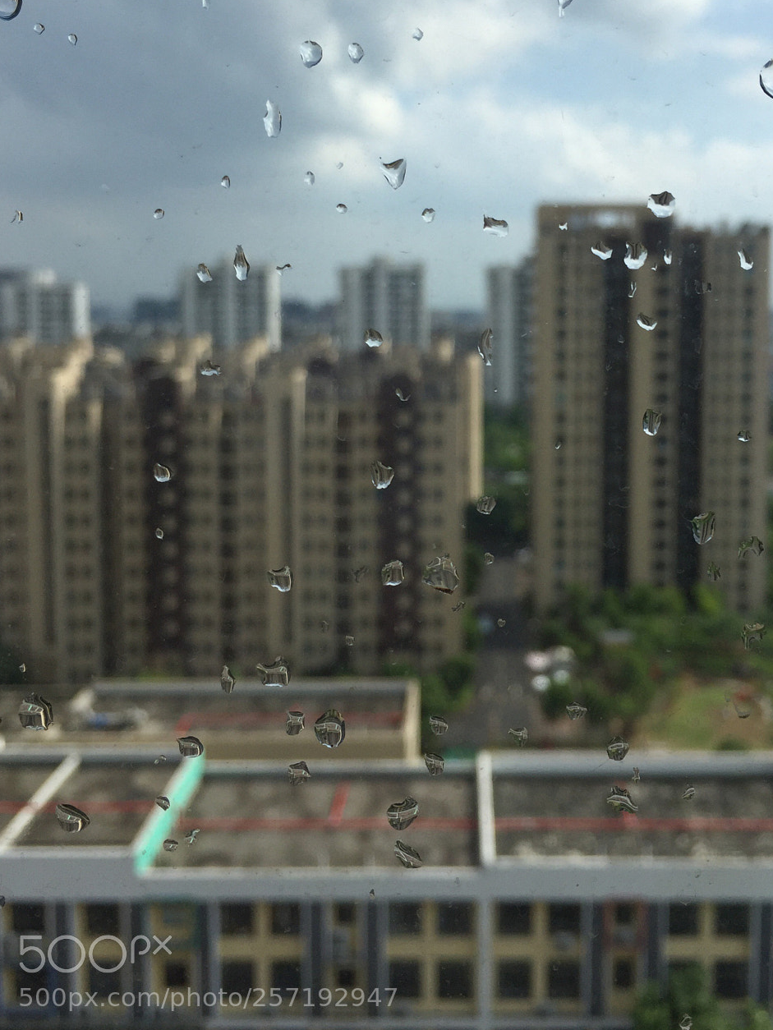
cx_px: 461
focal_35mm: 37
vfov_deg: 49.8
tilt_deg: -3.8
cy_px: 405
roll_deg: -0.8
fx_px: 1101
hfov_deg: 38.5
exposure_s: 1/1799
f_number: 2.2
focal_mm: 4.15
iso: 32
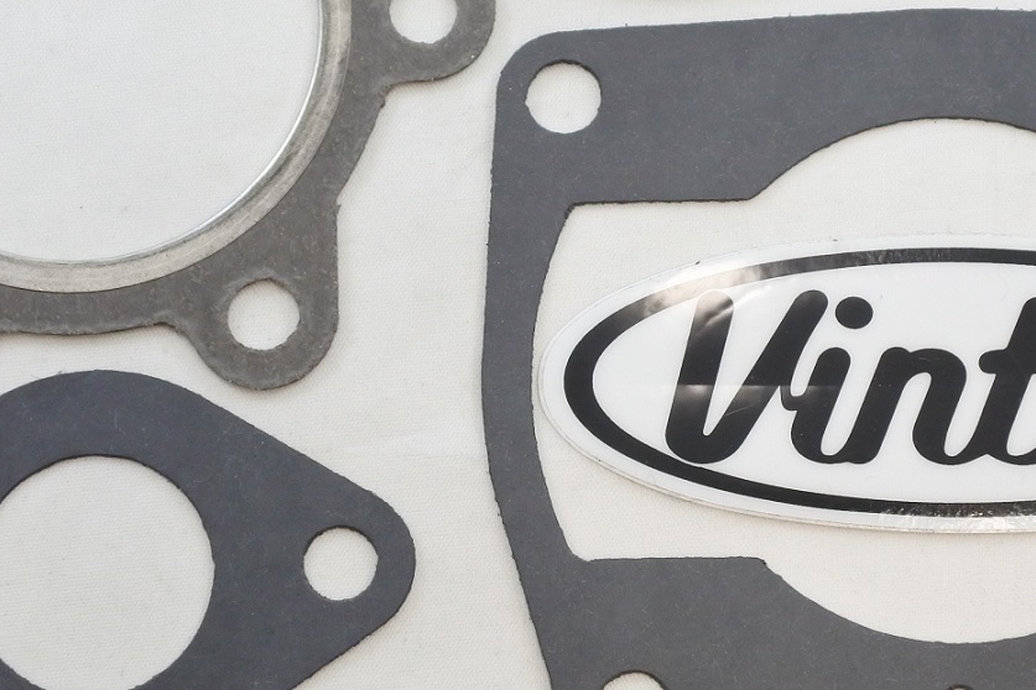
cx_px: 529
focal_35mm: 84
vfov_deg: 16.2
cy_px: 227
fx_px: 2417
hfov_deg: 24.2
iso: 500
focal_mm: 15.7
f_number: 4.2
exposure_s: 1/125
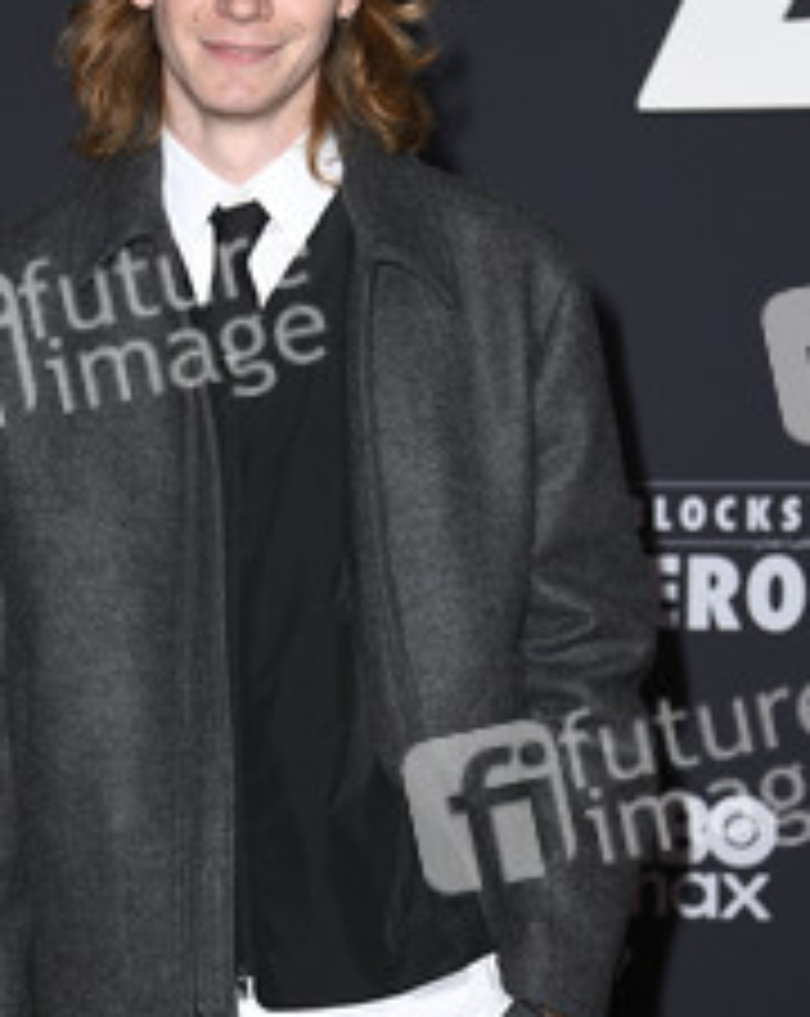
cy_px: 562
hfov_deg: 10.1
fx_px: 4597
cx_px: 225
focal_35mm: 153
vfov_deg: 12.6
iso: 500
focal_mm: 92
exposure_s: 1/250
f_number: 5.6
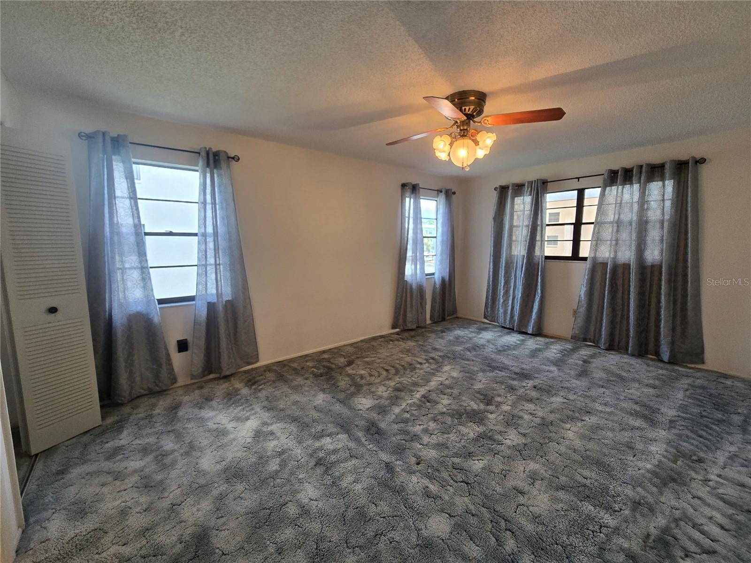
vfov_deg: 89.9
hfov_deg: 106.2
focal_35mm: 13
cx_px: 376
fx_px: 282
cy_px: 282
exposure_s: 1/120
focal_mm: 2.2
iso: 80
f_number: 2.2
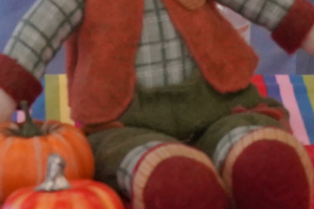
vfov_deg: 4.6
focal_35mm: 283
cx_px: 137
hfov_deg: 7.3
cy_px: -476
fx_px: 2468
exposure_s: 1/320
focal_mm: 38
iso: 2500
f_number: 5.6
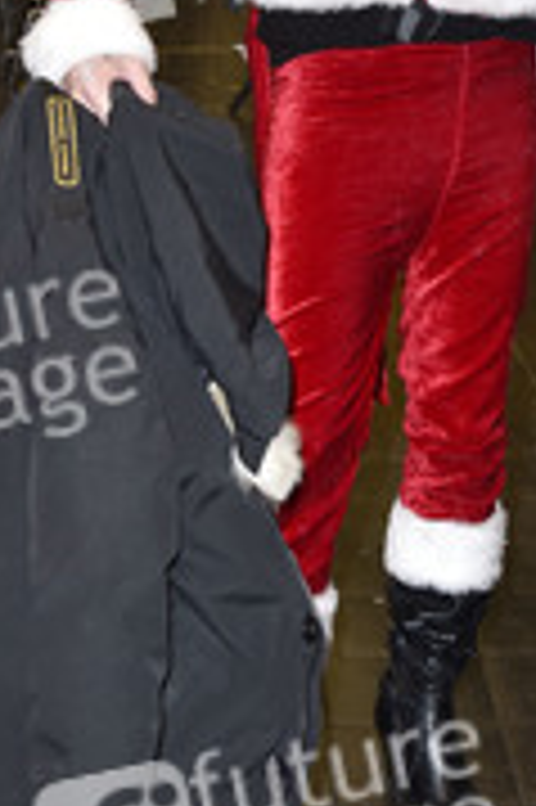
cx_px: 396
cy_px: 153
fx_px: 1902
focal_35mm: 85
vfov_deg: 23.6
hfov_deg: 16.0
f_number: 5.6
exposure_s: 1/125
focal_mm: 38
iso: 1000
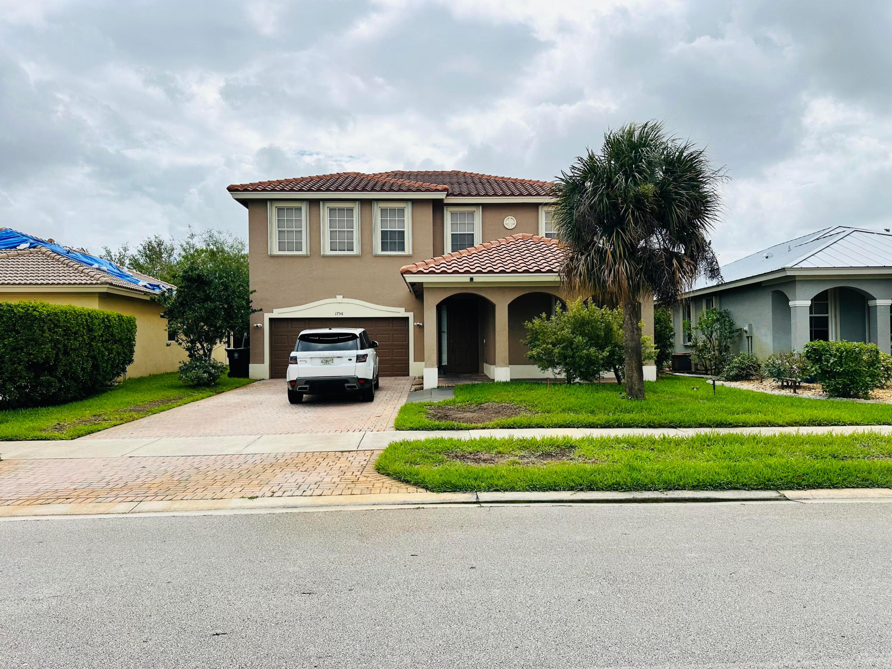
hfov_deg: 71.6
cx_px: 446
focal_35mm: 24
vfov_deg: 56.8
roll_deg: +0.6
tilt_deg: +2.1
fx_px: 618
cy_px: 334
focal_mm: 6.86
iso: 80
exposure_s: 1/8197
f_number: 1.78
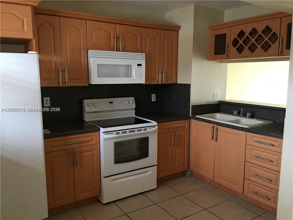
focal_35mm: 29
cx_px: 146
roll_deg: +0.1
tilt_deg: -7.3
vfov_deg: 48.2
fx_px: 245
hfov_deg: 61.7
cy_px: 110
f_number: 2.2
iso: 80
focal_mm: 4.15
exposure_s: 1/15
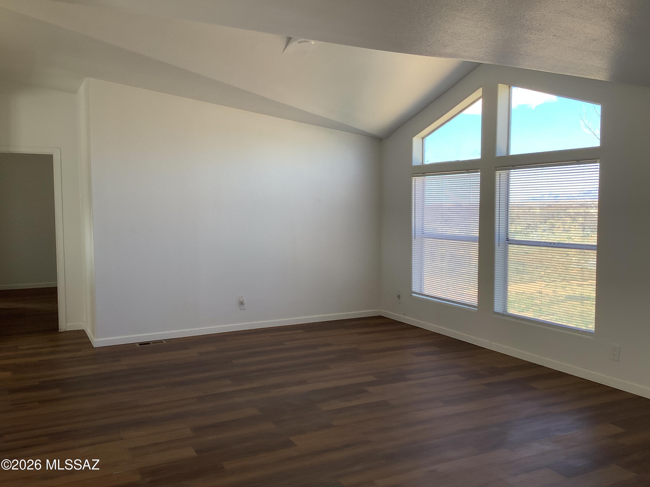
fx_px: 582
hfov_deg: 58.4
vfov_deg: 45.4
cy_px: 244
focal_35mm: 31
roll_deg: +0.1
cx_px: 325
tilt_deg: -4.2
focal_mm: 3.3
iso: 40
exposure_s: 1/120
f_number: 2.4
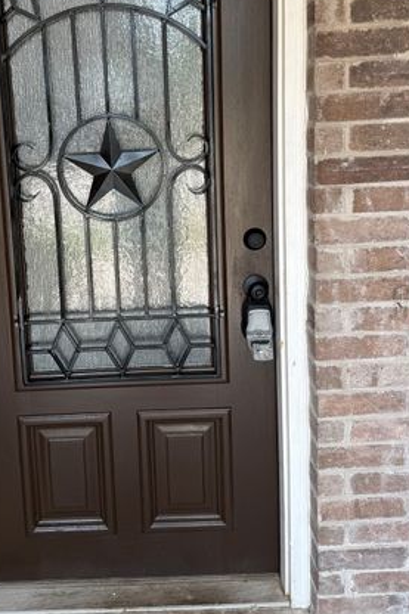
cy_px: 210
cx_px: 134
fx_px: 682
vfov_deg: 47.8
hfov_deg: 33.1
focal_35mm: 40
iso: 64
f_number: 1.78
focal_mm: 6.76
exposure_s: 1/250
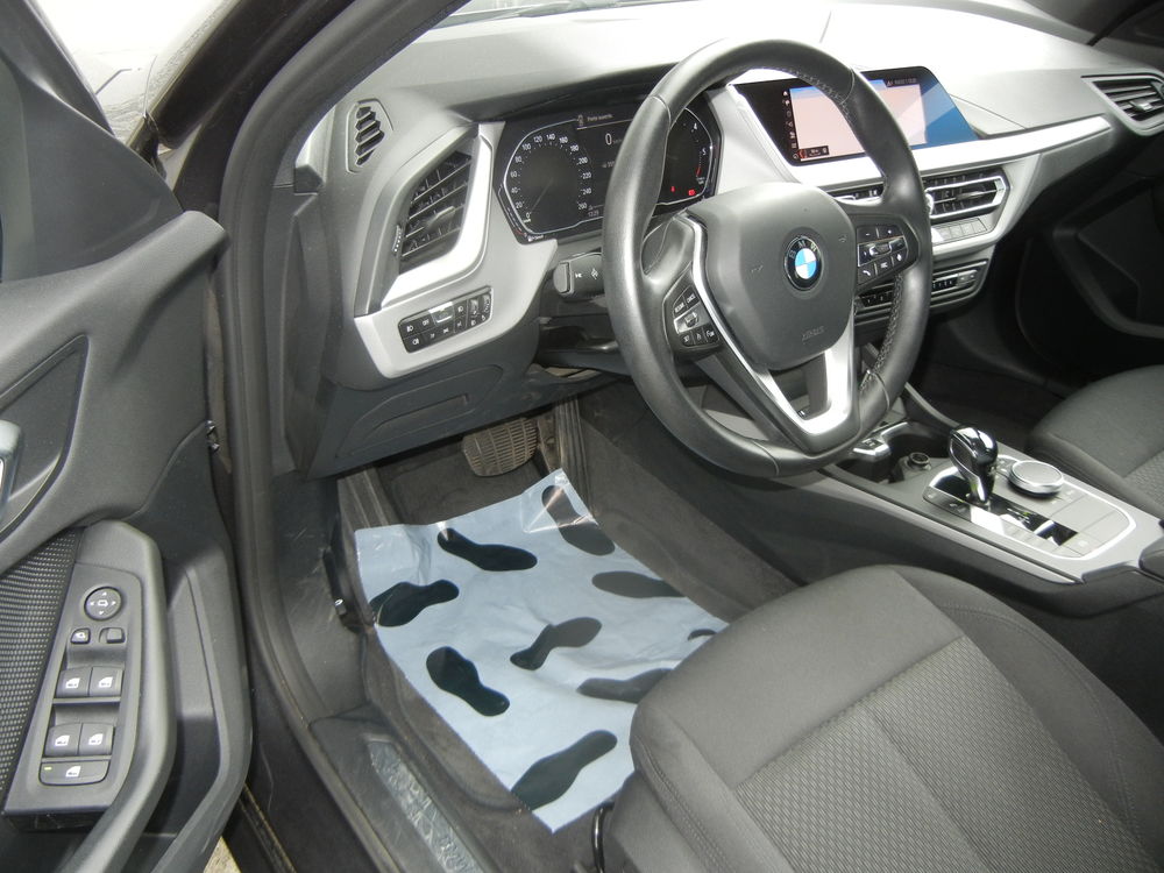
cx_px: 582
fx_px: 1009
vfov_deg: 46.8
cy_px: 436
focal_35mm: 30
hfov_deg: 60.0
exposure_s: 1/30
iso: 200
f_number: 3.5
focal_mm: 5.4
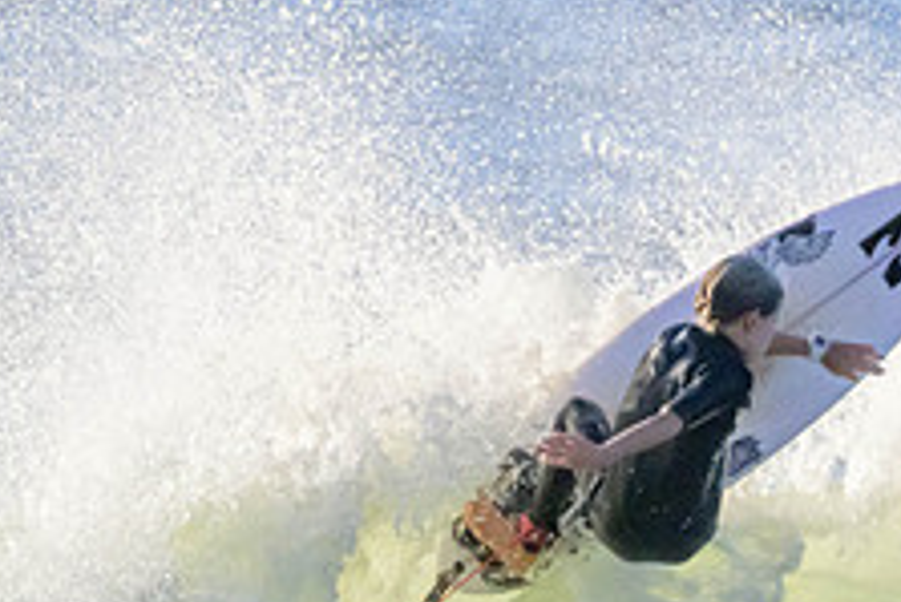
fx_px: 71398
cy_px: 532
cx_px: 1180
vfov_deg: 0.5
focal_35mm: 2851
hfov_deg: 0.7
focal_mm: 800
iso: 1600
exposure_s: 1/2000
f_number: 11
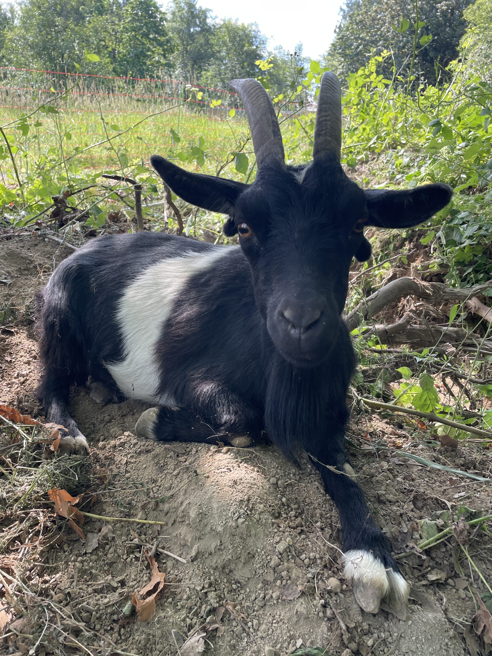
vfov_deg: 67.3
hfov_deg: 53.1
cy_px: 328
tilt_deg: -18.3
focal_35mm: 26
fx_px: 493
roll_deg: -0.4
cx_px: 246
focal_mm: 4.2
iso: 32
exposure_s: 1/273
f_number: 1.6
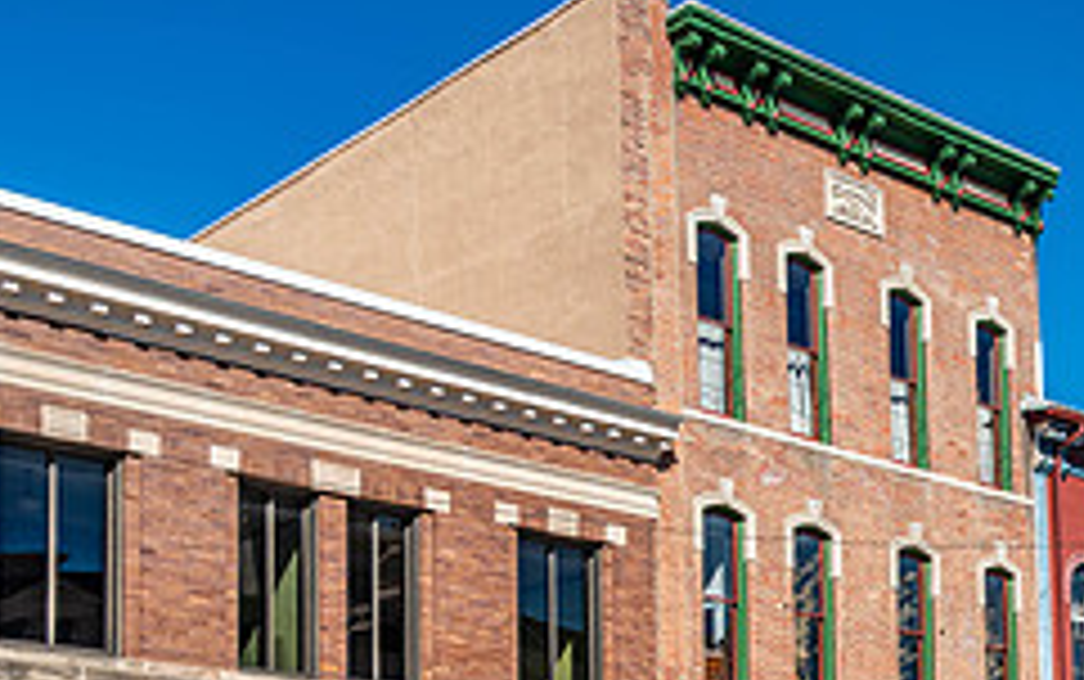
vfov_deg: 18.1
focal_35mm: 69
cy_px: 781
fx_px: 2040
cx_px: 1120
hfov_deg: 27.8
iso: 100
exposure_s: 1/160
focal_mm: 28
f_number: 13
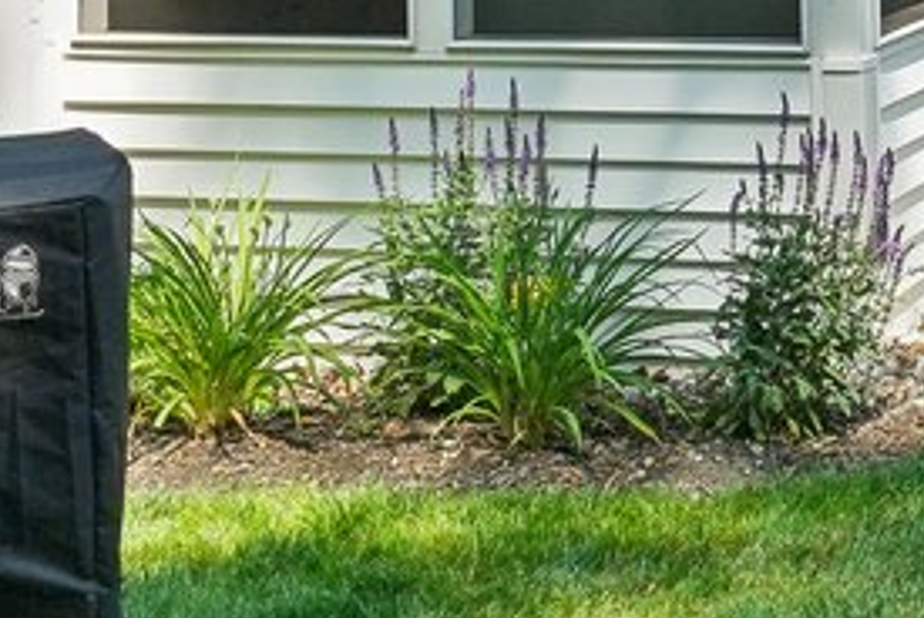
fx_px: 3058
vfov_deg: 10.9
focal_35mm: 119
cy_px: -453
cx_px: 1173
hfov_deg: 16.3
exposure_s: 1/100
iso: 400
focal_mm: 16
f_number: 8
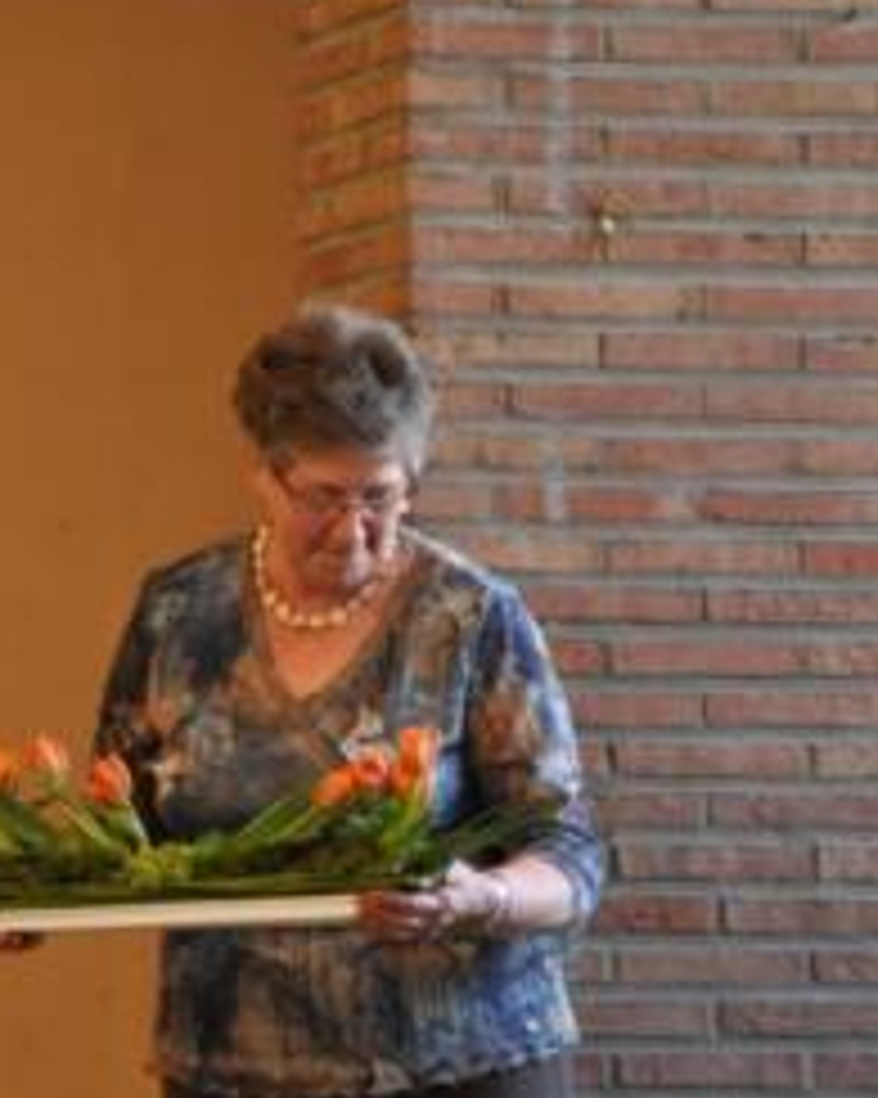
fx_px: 9847
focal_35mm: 303
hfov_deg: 5.1
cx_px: 68
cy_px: 612
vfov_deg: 6.4
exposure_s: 1/60
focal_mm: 105
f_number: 7.1
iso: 1250
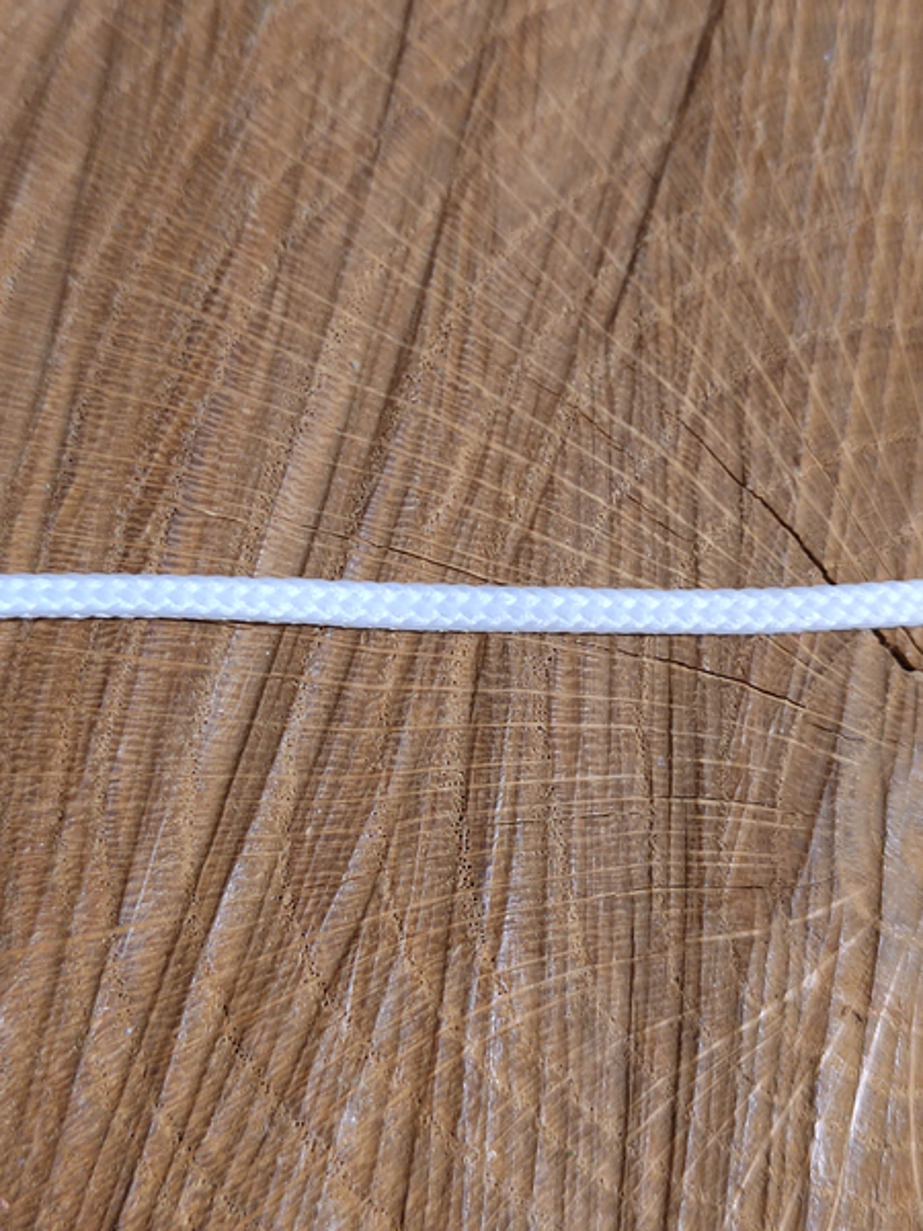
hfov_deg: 31.5
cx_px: 462
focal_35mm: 46
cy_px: 616
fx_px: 1635
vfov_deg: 41.2
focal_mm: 5.52
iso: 1747
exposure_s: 1/50
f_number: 1.9
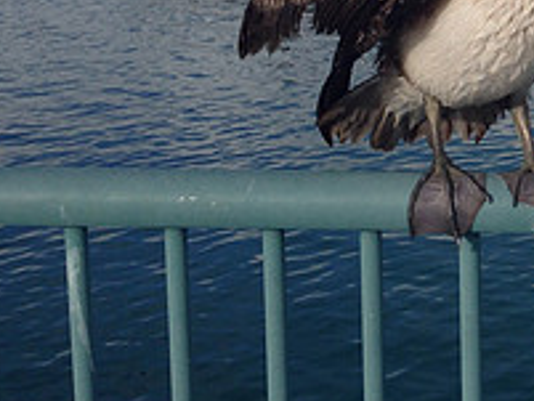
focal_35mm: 95
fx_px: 1466
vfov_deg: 15.3
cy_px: -7
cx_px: 664
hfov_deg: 19.3
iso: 50
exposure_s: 1/1695
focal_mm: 4.12
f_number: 2.4
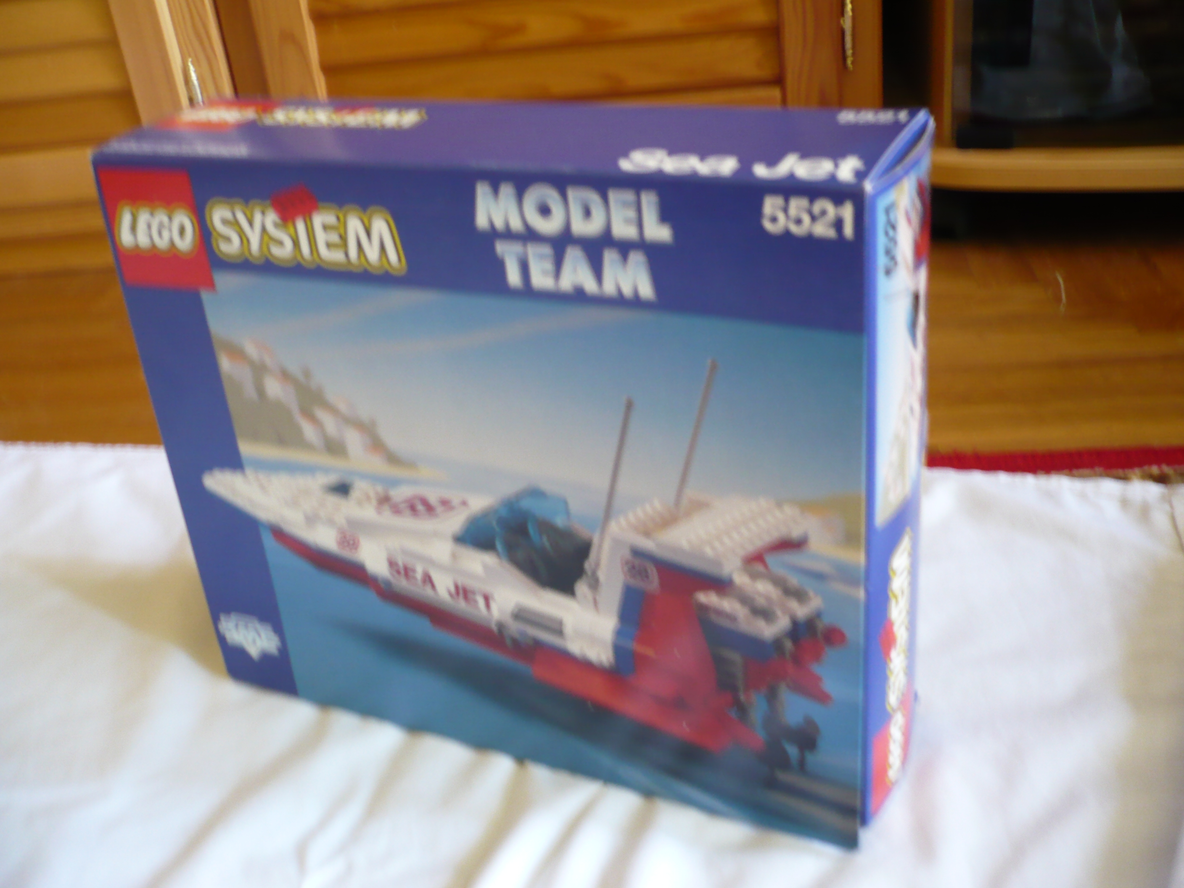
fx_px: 1197
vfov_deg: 40.7
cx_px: 592
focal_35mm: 35
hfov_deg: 52.6
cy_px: 444
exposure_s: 1/10
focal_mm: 5.8
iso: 200
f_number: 2.8
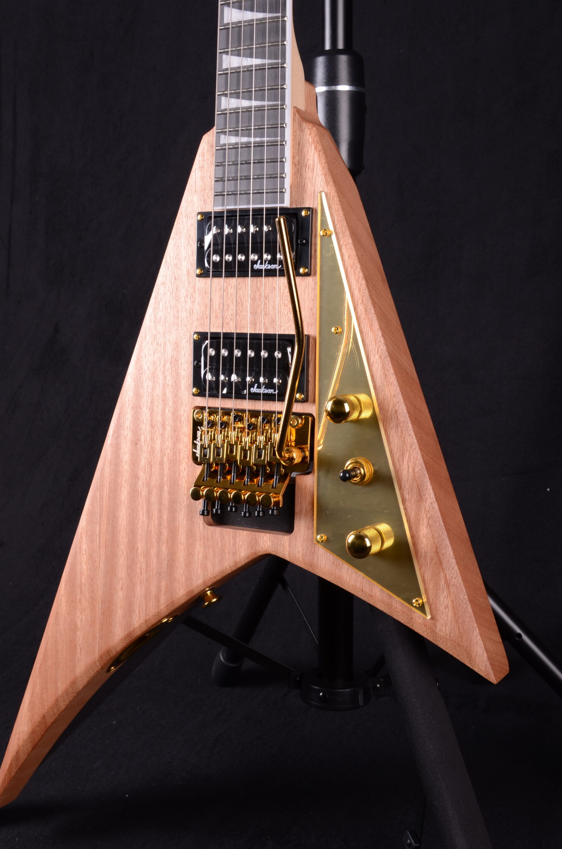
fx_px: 1058
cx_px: 262
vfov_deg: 43.6
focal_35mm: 45
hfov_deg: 29.7
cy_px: 388
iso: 200
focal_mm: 26
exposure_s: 1/200
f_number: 13
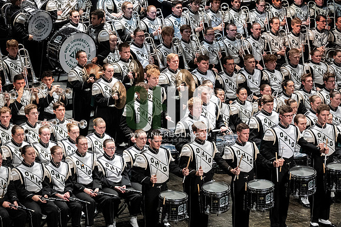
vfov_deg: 7.6
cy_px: 114
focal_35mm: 180
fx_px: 1704
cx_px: 170
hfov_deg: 11.4
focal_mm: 120
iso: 4000
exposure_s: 1/500
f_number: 4
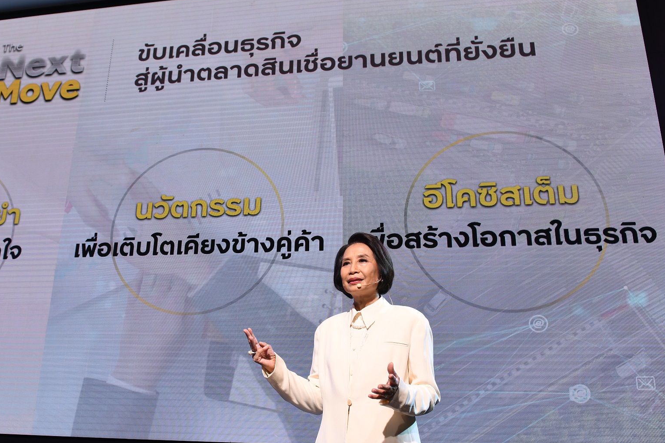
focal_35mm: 35
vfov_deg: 37.7
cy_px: 258
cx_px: 271
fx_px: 646
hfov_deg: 54.1
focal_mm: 26
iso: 500
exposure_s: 1/125
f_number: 4.5
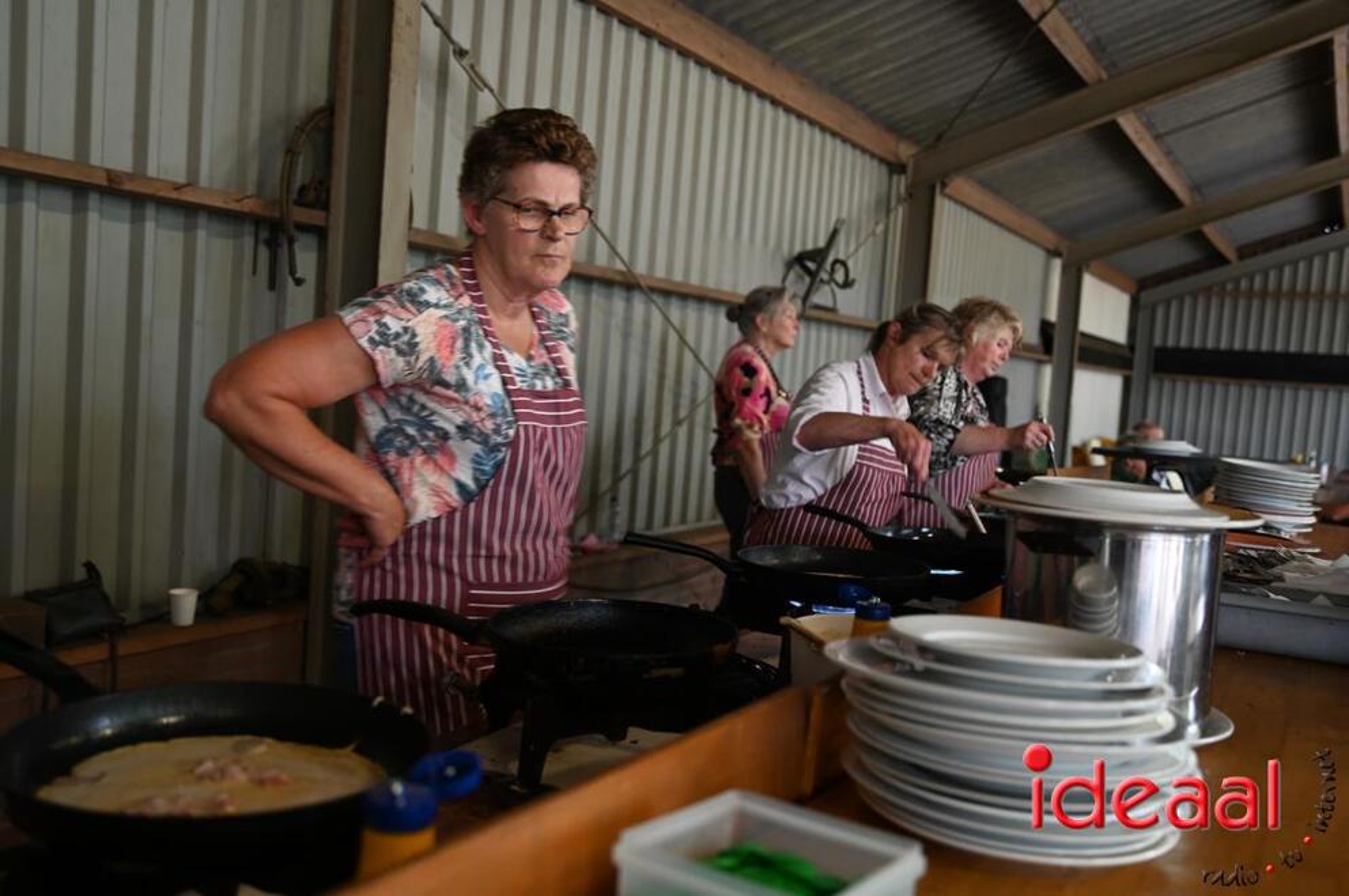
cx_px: 674
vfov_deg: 38.8
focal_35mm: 34
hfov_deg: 55.8
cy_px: 448
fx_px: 1273
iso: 640
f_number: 2.8
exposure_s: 1/25
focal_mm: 34
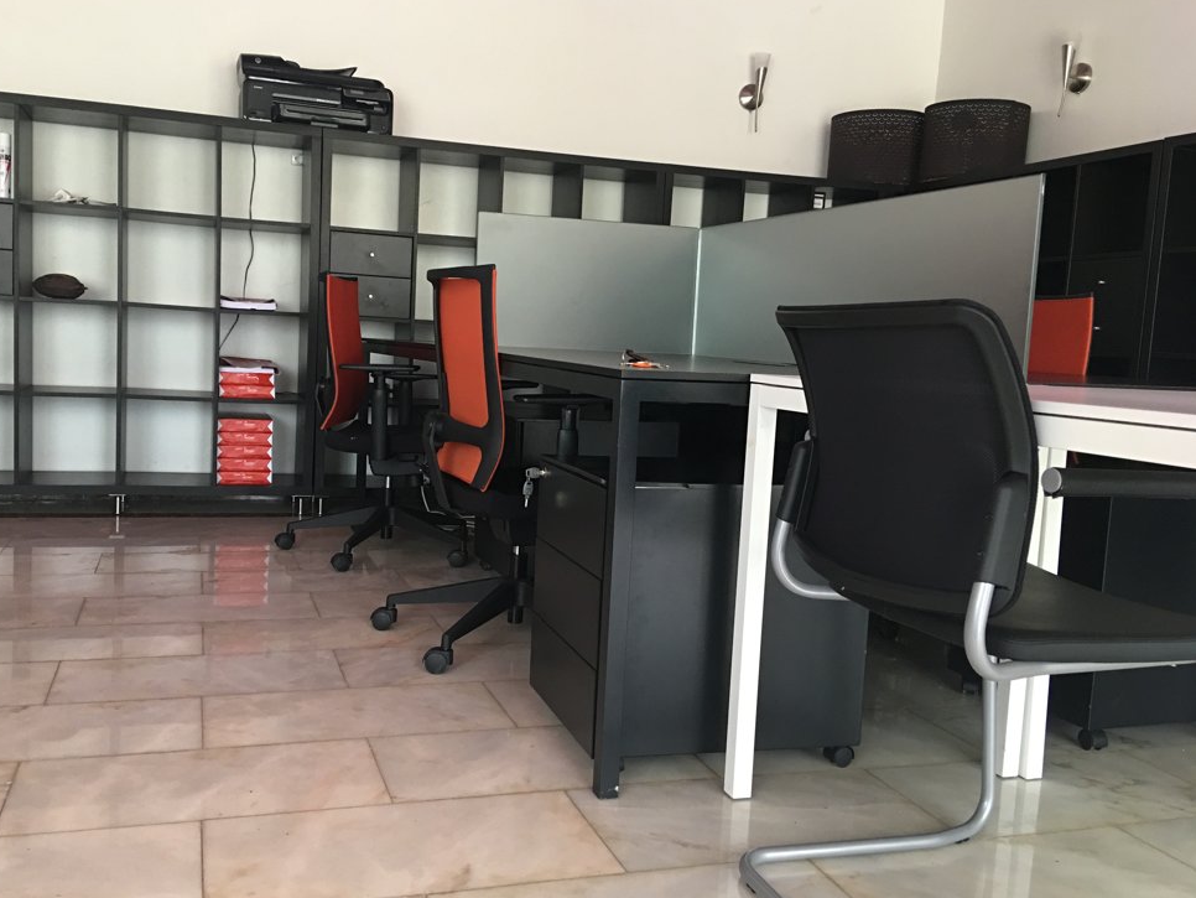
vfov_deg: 44.2
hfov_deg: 56.7
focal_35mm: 32
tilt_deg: -5.3
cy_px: 462
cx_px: 544
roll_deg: -2.9
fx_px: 1106
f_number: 2.2
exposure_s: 1/17
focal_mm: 4.15
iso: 100
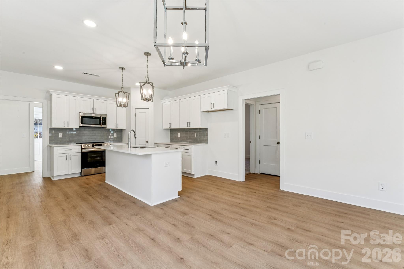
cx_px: 202
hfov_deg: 96.4
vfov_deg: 73.4
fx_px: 181
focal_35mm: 16
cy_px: 134
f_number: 14
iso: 100
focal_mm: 16.1
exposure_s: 1/5
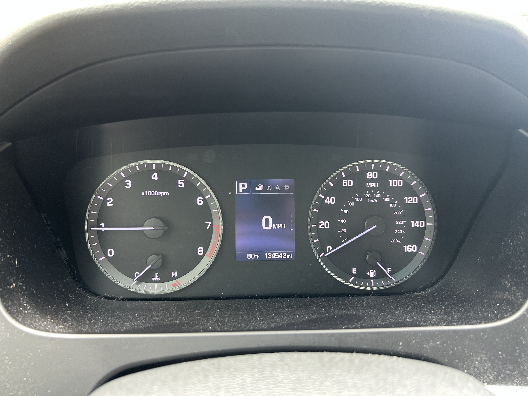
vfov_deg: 53.1
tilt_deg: -17.7
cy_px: 198
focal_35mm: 26
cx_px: 264
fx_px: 397
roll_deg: +0.5
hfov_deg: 67.3
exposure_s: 1/84
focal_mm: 5.7
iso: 125
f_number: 1.5
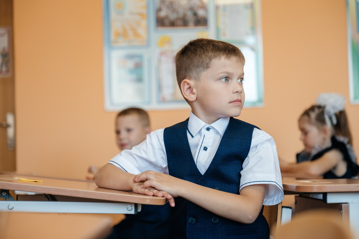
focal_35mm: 72
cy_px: 120
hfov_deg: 28.2
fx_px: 715
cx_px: 180
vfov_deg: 19.0
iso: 800
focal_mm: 70
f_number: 2.8
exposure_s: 1/250
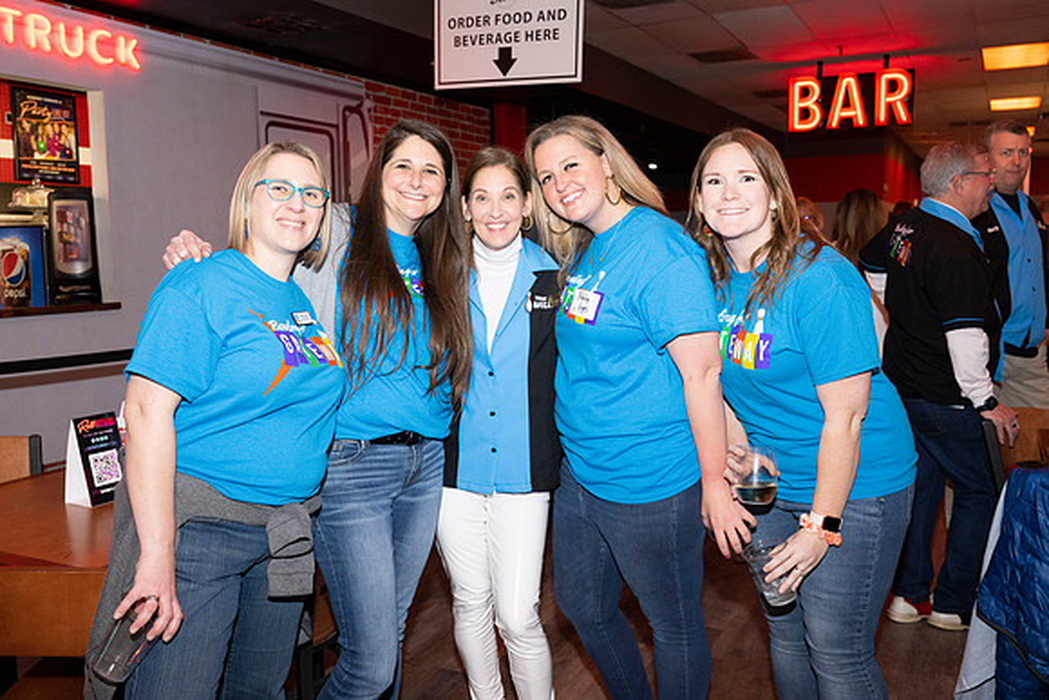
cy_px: 350
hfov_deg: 58.7
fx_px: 933
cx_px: 524
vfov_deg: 41.1
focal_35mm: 32
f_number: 5.6
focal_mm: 32
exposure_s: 1/100
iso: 2000
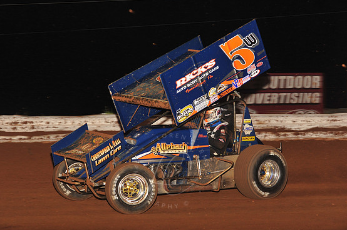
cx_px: 171
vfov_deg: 12.4
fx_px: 1059
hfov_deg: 18.6
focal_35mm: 110
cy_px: 113
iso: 1000
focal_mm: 105
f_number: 7.1
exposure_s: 1/320
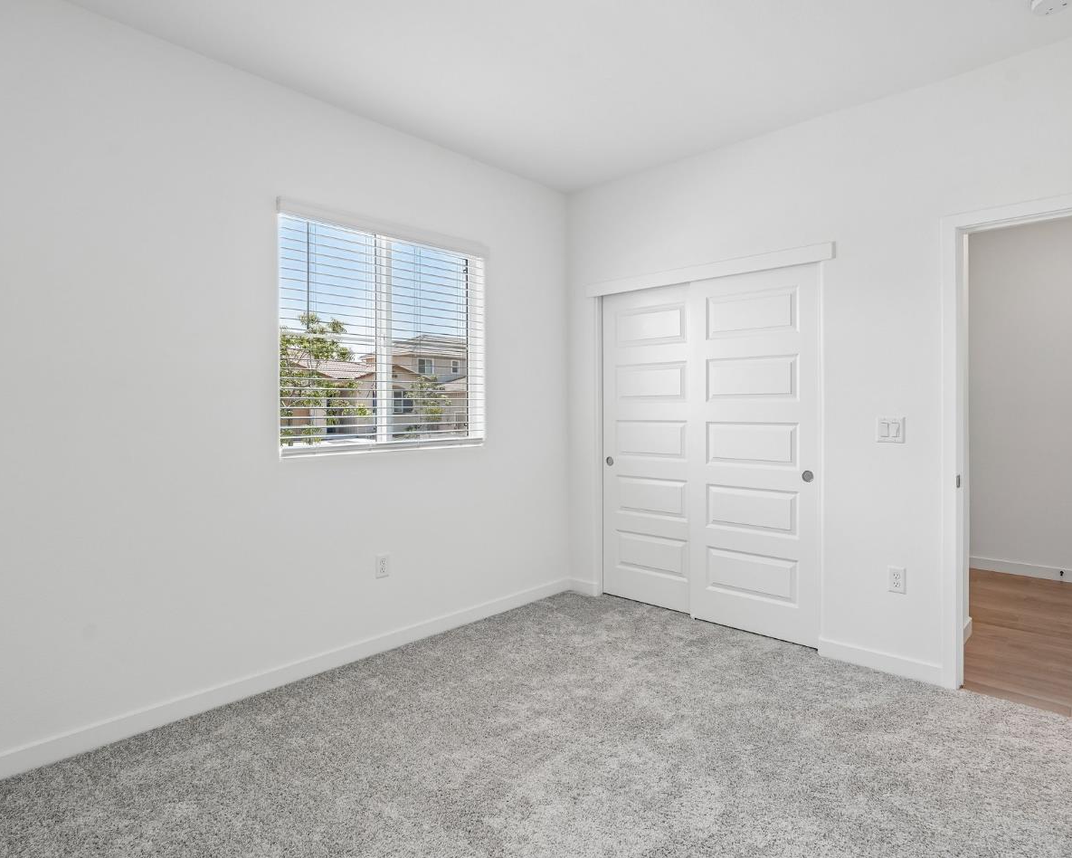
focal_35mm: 20
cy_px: 409
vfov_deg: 69.2
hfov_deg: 81.3
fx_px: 622
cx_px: 588
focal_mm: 16.5
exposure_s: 1/25
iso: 400
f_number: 8
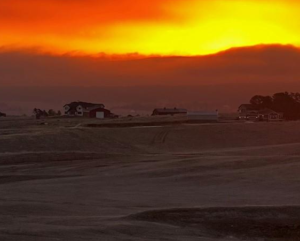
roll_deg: -0.1
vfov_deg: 7.2
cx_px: 293
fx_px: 1901
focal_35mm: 214
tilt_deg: +0.3
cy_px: 70
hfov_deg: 9.0
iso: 50
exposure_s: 1/99
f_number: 2.8
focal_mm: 9
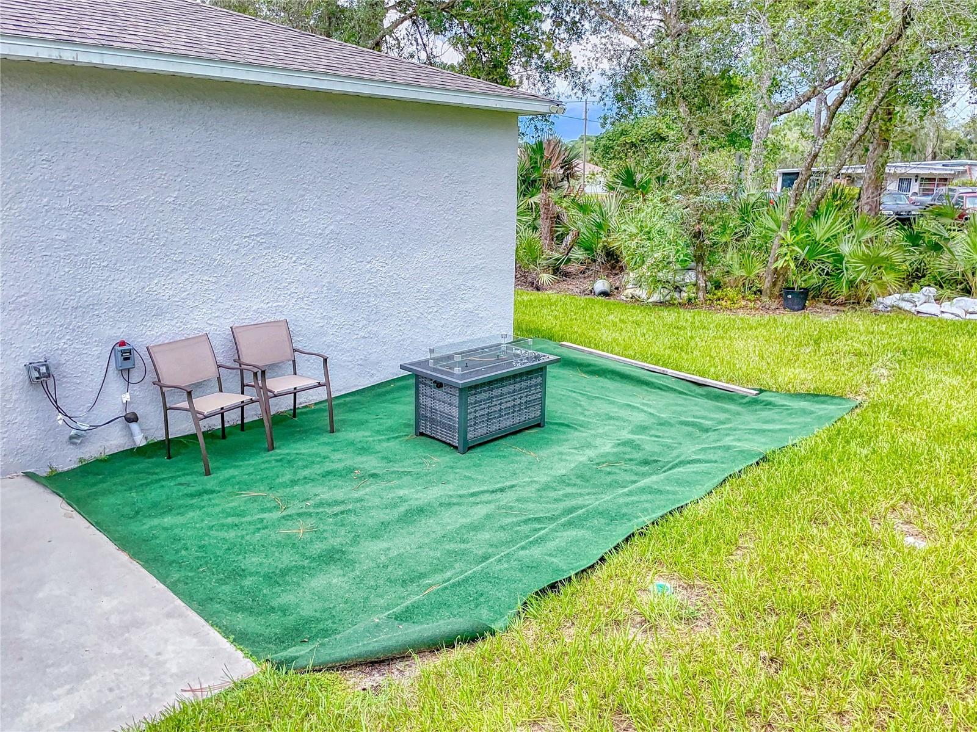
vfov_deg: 53.0
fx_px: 734
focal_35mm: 26
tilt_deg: -13.9
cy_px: 366
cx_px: 488
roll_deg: -2.4
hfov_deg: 67.3
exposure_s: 1/764
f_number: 1.6
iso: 50
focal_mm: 4.2
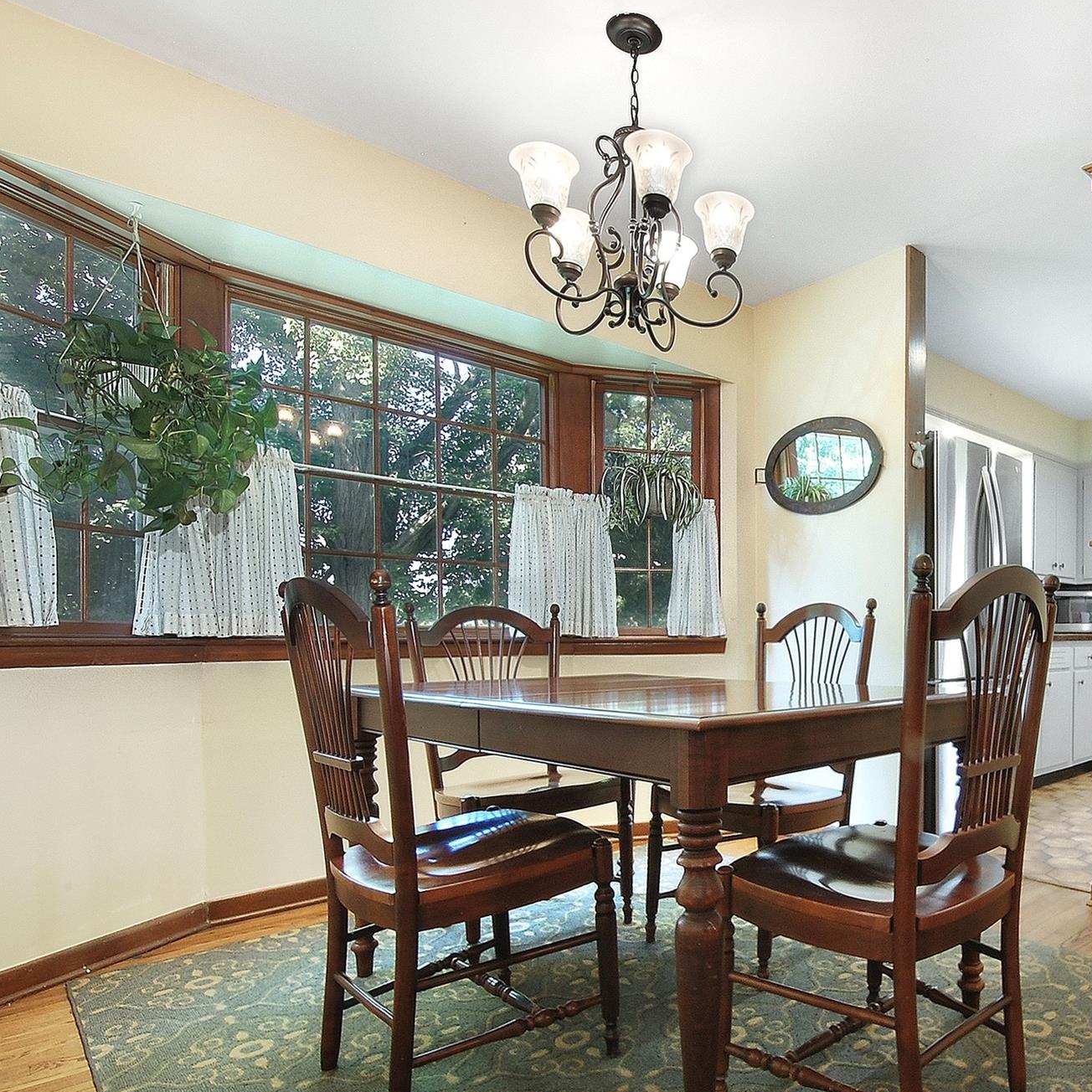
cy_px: 536
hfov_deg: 71.7
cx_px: 763
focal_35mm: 20
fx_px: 714
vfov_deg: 74.8
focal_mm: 10
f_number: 22
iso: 200
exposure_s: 1/20
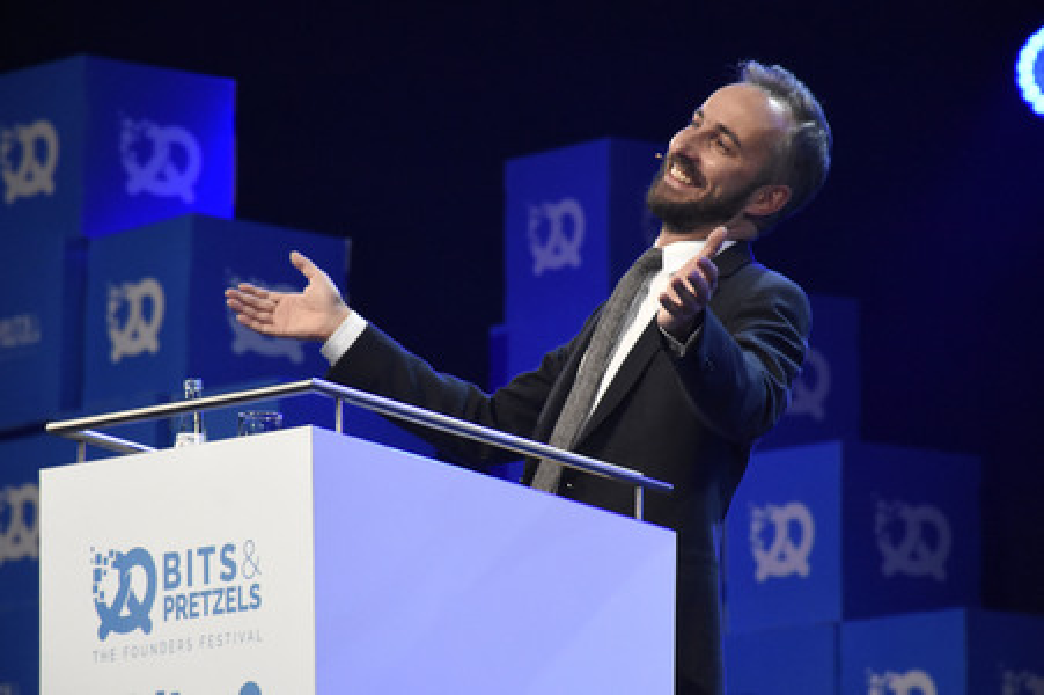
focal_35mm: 210
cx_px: 522
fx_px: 6085
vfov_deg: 6.5
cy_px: 348
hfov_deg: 9.8
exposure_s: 1/160
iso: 3200
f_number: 6.3
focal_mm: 140
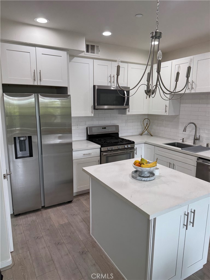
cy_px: 140
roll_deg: -0.9
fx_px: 194
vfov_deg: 71.6
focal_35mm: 24
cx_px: 105
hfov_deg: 56.8
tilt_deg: -10.6
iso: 100
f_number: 1.78
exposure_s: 1/162
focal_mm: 6.76
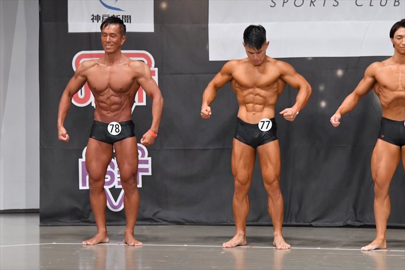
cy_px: 135
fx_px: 2530
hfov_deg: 9.2
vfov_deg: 6.1
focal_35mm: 225
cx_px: 202
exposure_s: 1/400
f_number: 5.6
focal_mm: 150
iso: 6400
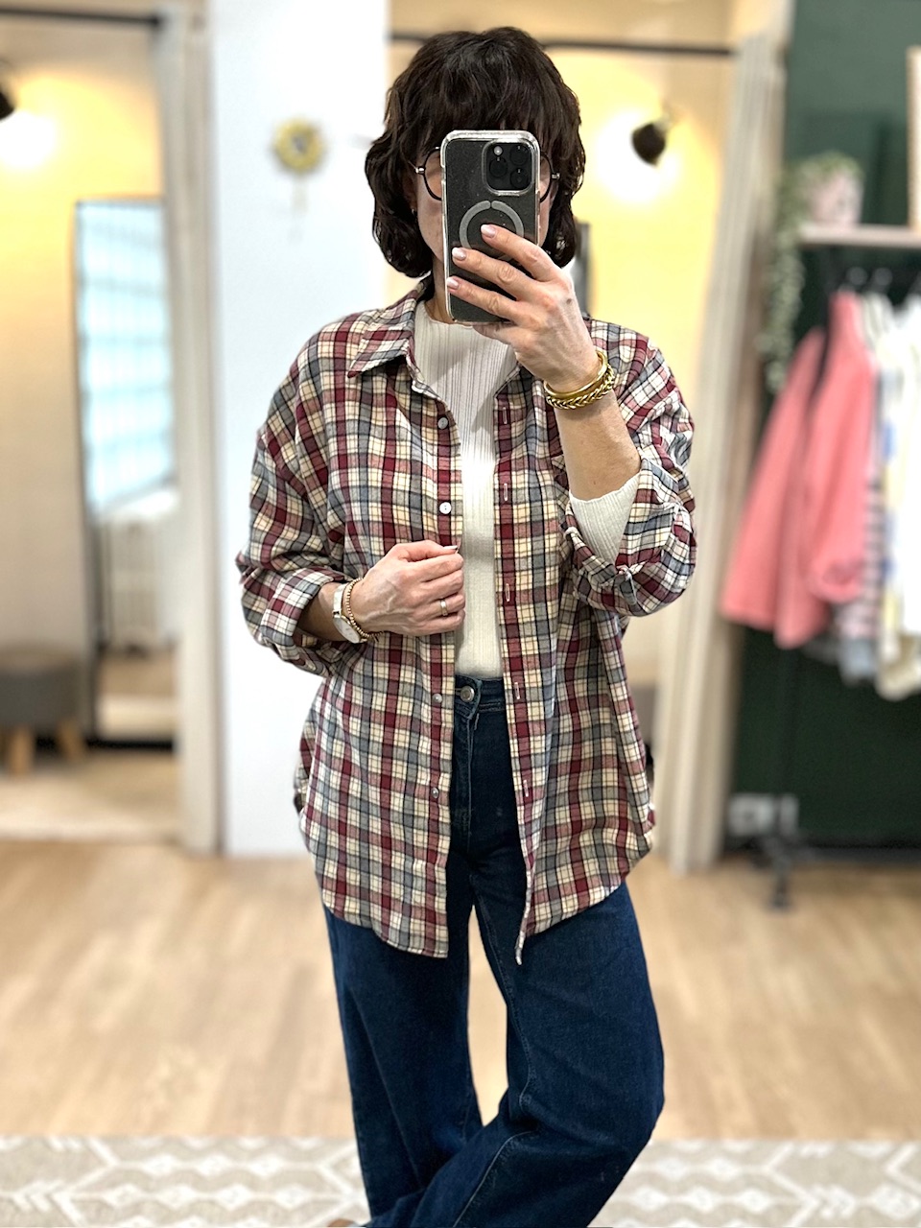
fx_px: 851
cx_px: 460
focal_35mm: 24
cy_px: 614
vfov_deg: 71.6
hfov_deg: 56.8
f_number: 1.78
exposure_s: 1/60
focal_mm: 6.86
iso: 250
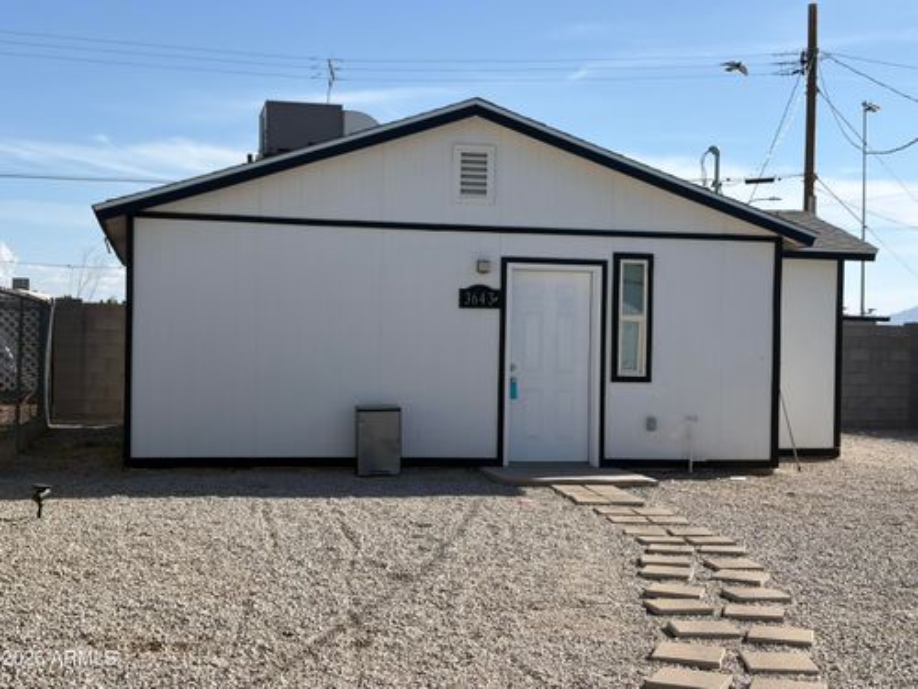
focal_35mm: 52
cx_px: 459
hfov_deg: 36.8
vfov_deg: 28.0
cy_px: 344
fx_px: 1379
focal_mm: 5.96
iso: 40
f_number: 1.6
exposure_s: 1/3831
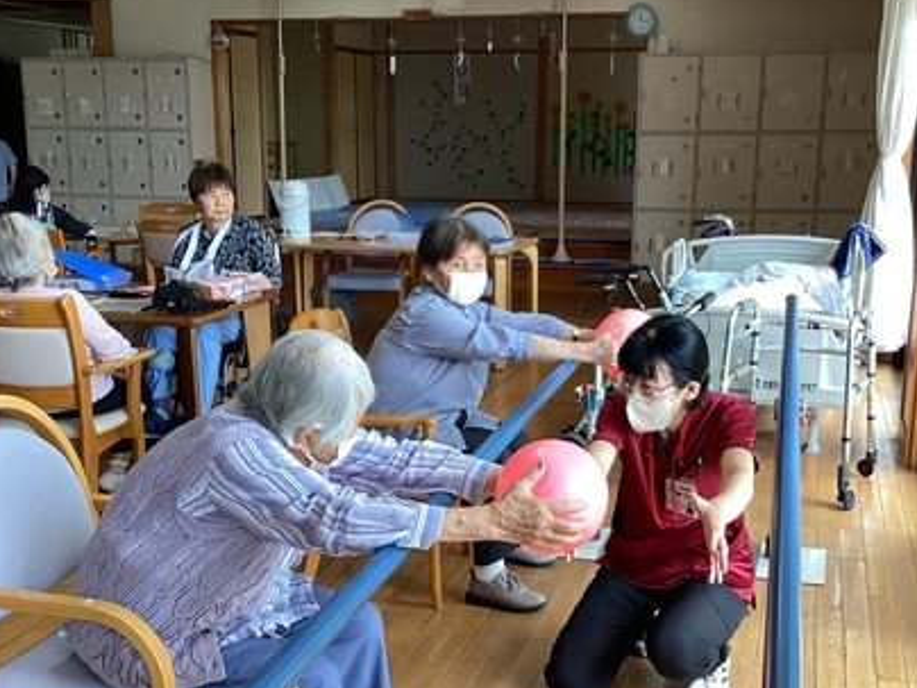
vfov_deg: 31.4
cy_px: 422
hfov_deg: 41.2
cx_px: 456
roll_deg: -0.1
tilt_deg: -12.7
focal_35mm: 46
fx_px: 1219
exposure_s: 1/100
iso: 64
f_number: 2.4
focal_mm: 3.3
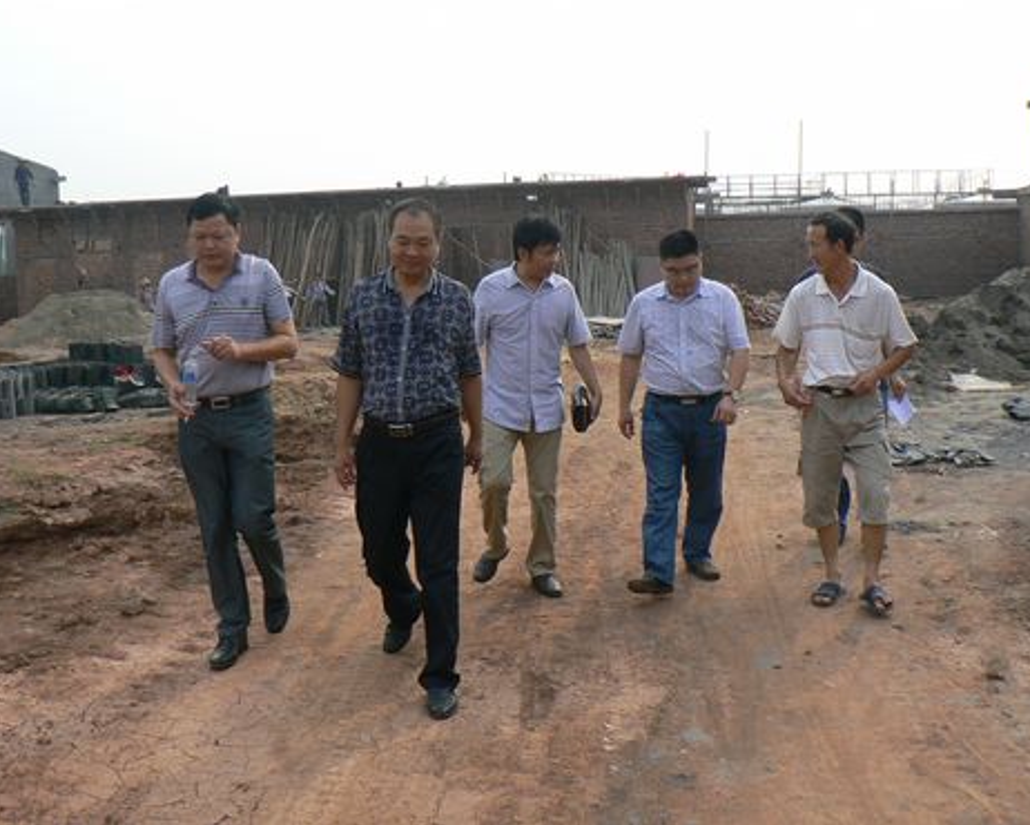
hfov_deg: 47.9
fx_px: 1159
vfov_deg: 39.2
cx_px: 540
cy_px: 409
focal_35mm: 38
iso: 80
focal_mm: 6
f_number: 5.6
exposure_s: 1/320
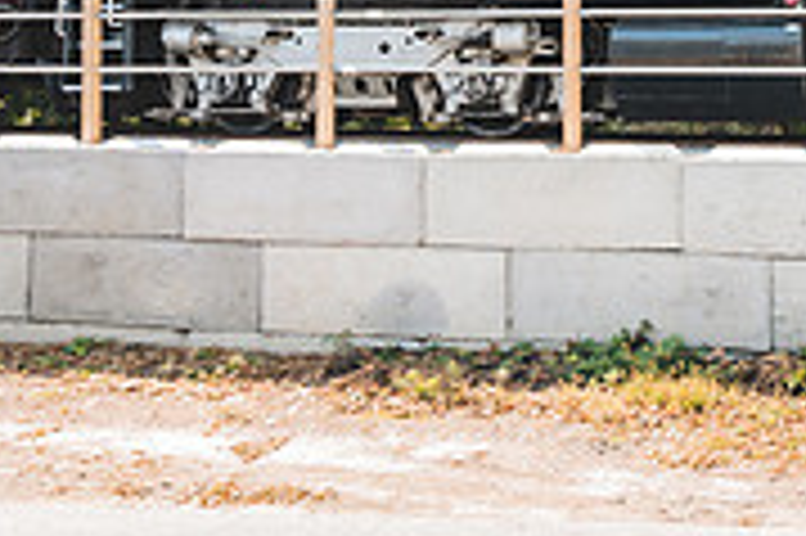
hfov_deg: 23.2
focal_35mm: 85
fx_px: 1901
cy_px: -96
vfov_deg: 15.5
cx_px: 753
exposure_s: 1/125
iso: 160
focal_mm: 24
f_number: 5.6
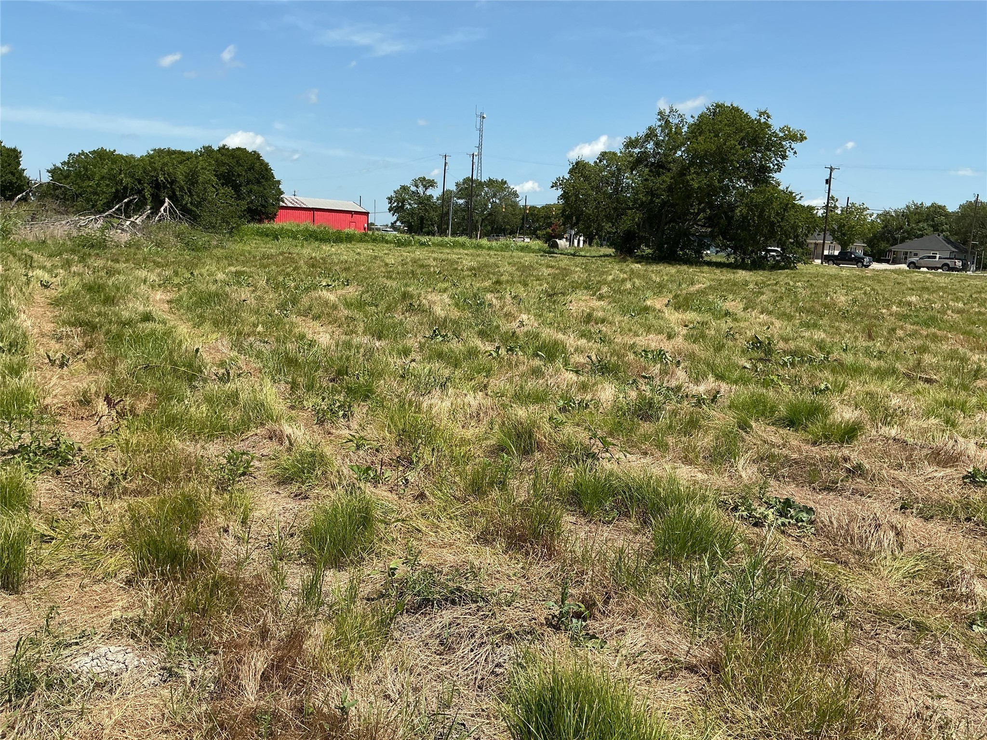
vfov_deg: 48.2
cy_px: 370
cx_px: 494
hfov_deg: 61.7
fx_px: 827
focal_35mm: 29
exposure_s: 1/1912
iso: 25
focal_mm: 3
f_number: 1.8
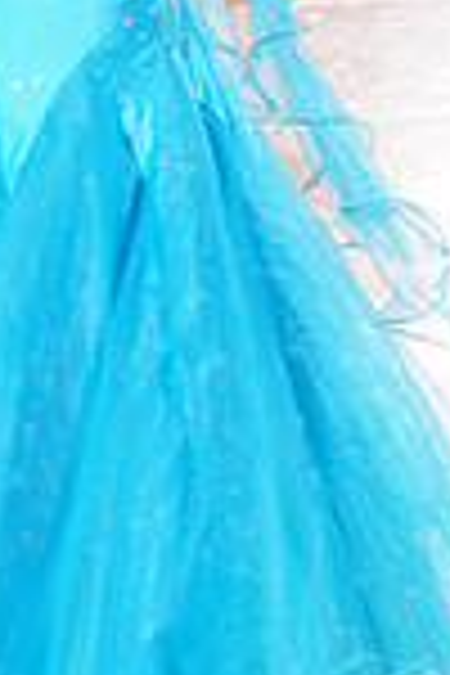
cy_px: -252
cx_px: -308
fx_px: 5718
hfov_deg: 4.5
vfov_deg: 6.7
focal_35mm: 305
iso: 1600
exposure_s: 1/160
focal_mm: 79
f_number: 5.6
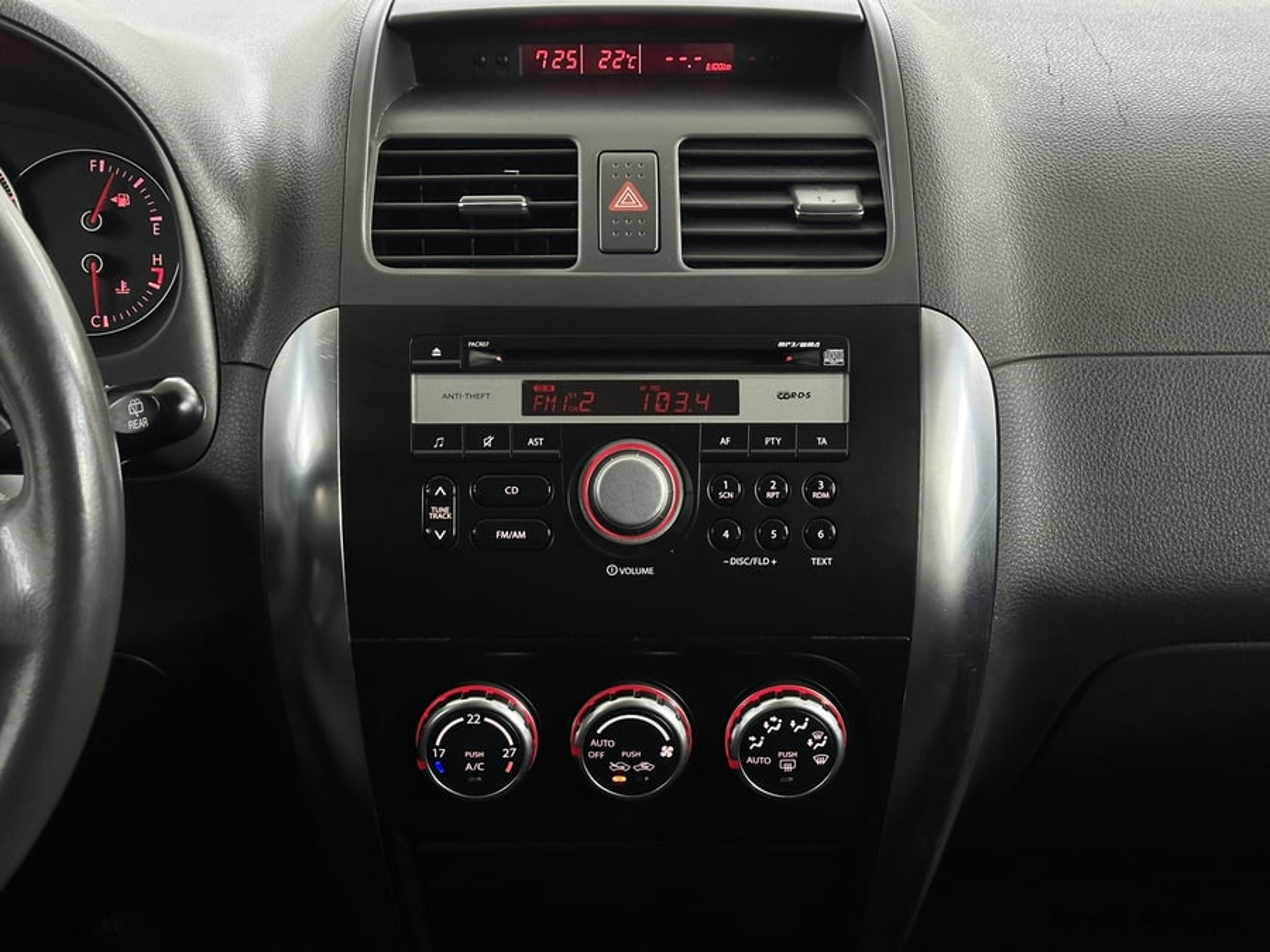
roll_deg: -0.1
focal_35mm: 48
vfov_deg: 30.3
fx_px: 1761
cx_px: 635
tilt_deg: -23.3
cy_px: 476
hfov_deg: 39.7
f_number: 1.78
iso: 200
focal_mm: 6.86
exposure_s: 1/50
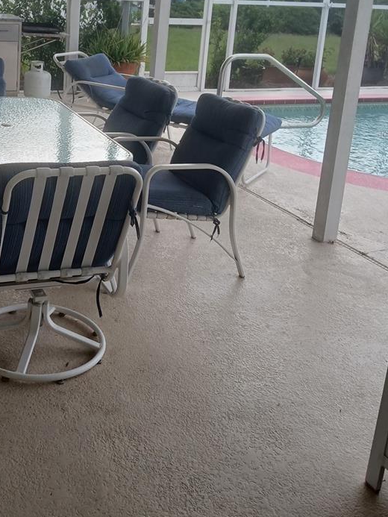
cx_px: 92
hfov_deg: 31.6
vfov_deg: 40.9
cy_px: 134
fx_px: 672
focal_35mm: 45
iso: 25
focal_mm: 3.98
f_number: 1.8
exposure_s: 1/60
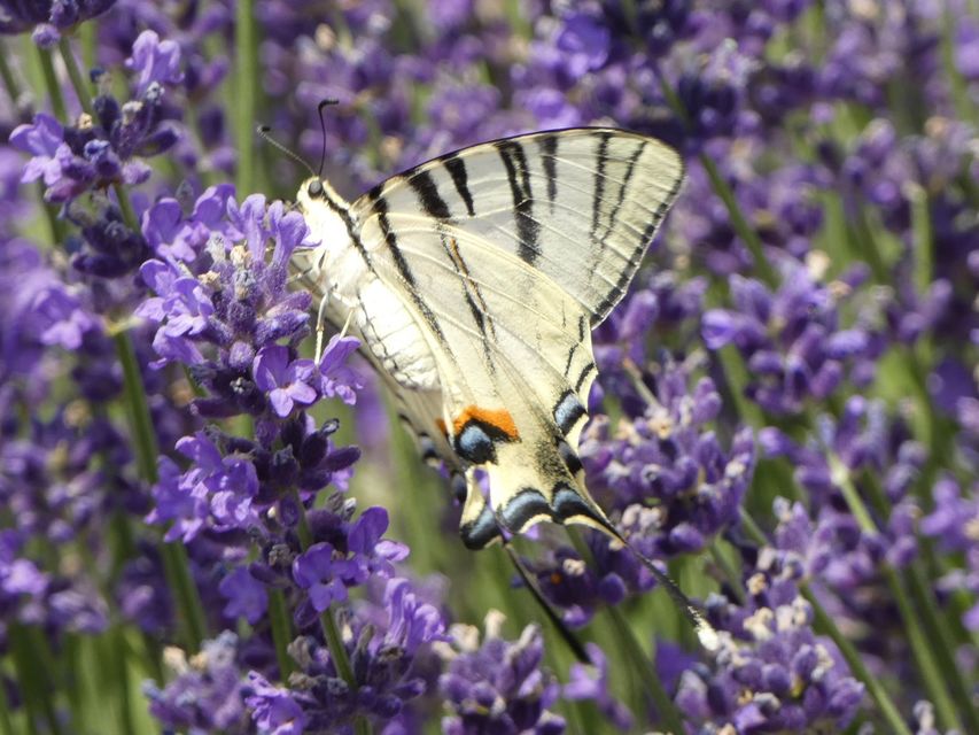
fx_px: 15020
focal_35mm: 531
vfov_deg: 2.8
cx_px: 490
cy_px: 368
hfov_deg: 3.7
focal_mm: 95.2
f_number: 5.6
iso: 80
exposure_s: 1/100
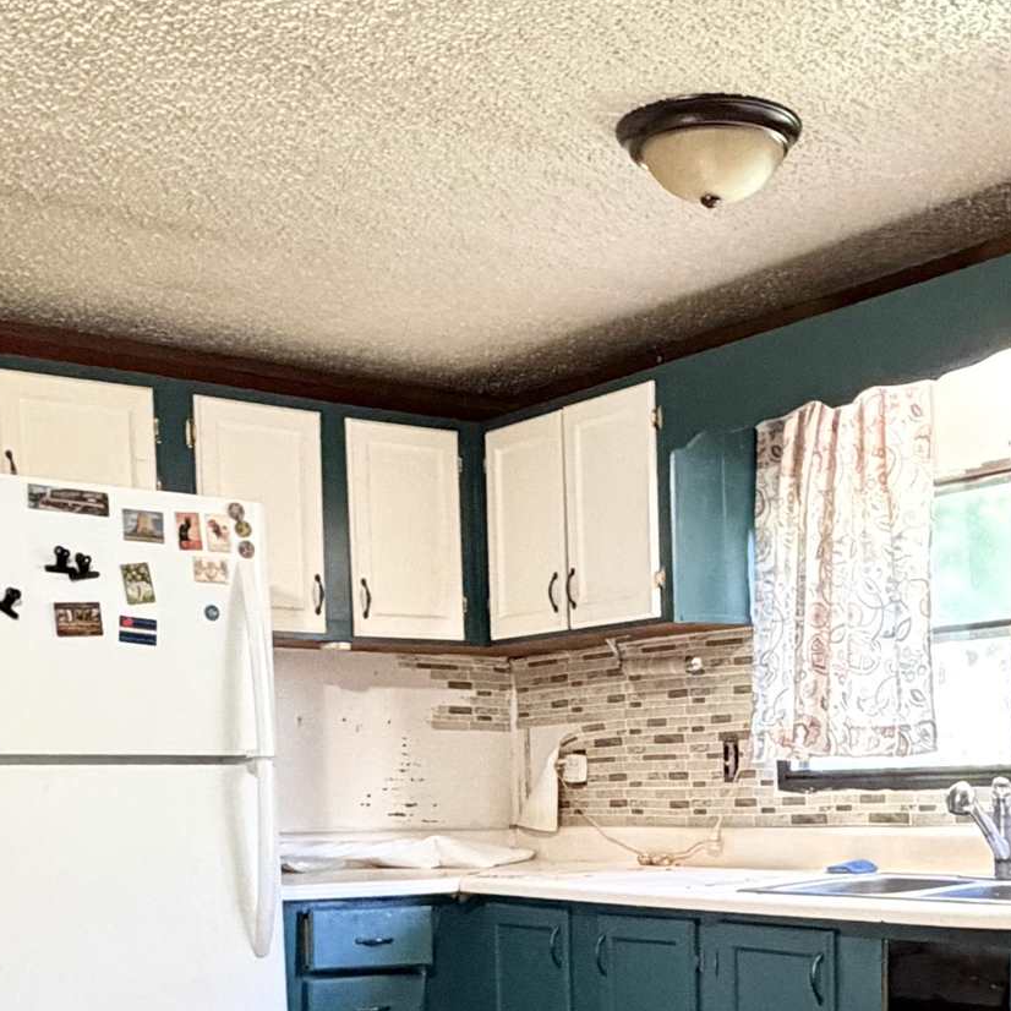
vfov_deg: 34.7
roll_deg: +3.0
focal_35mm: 46
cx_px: 646
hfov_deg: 36.5
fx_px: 1520
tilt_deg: -3.9
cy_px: 914
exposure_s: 1/60
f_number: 2.2
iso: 640
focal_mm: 2.22
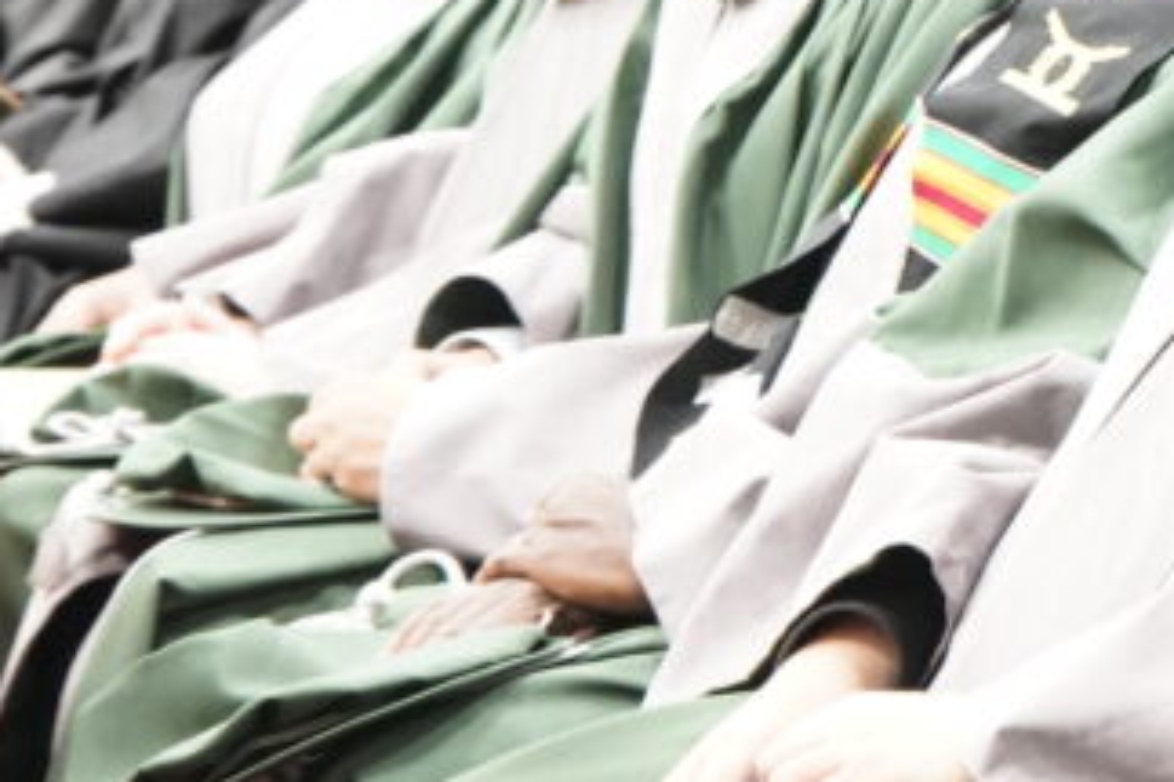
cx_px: 1000
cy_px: 102
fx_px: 5834
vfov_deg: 7.6
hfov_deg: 11.4
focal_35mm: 179
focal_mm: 70
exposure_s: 1/100
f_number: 5.6
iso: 12800
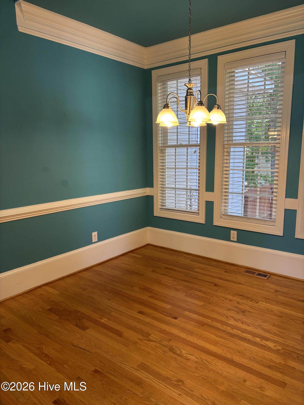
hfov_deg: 53.1
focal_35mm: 26
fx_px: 304
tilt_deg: -11.0
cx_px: 152
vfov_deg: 67.3
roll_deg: +0.4
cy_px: 202
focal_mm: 5.96
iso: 80
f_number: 1.6
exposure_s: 1/60
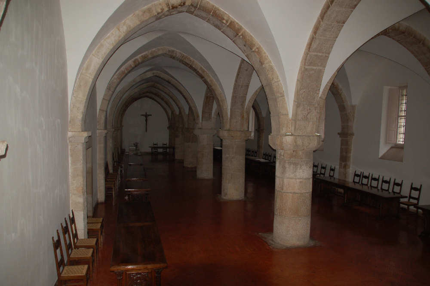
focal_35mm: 27
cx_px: 215
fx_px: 322
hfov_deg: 67.4
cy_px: 143
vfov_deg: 47.9
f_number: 3.5
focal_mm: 18
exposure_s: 1/60
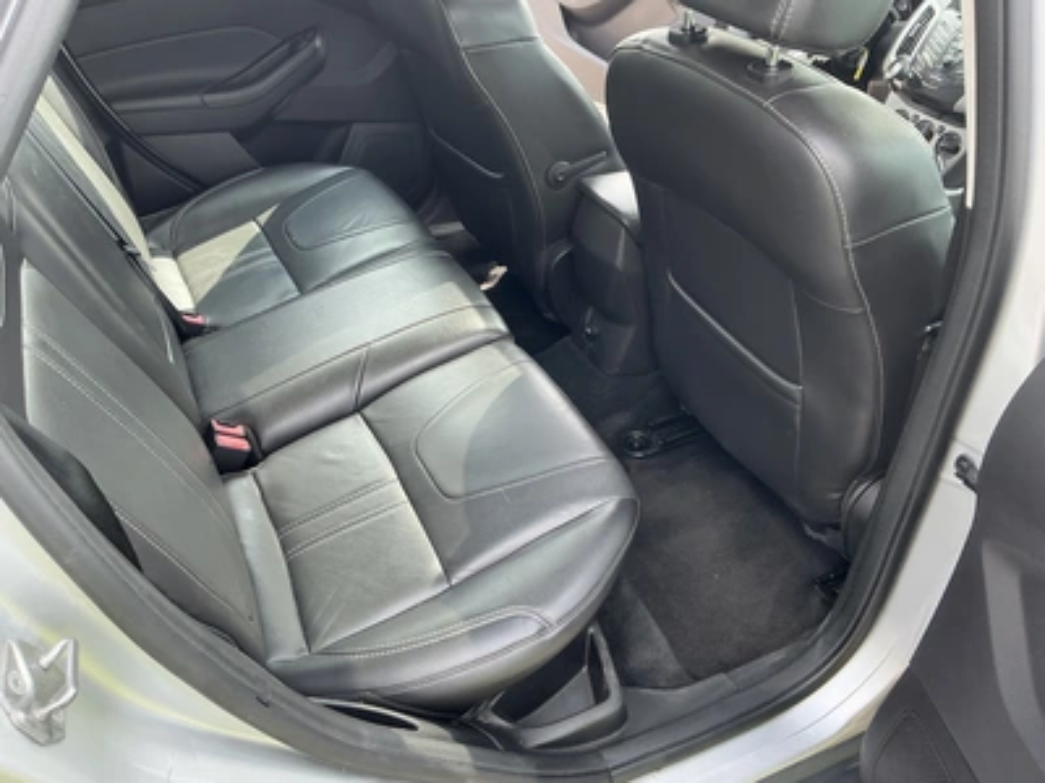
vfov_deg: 49.7
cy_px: 392
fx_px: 845
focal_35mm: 28
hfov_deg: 63.4
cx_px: 522
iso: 32
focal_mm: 3
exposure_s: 1/145
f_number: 1.8
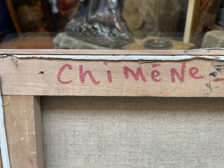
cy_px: 84
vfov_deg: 53.1
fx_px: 168
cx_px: 112
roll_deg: -1.1
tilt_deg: -28.6
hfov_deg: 67.3
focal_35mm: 26
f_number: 1.6
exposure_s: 1/60
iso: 200
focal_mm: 4.2
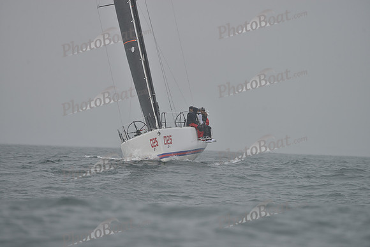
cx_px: 185
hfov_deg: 6.6
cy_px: 124
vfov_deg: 4.4
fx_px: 3187
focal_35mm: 310
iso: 280
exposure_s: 1/800
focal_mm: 310
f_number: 5.6
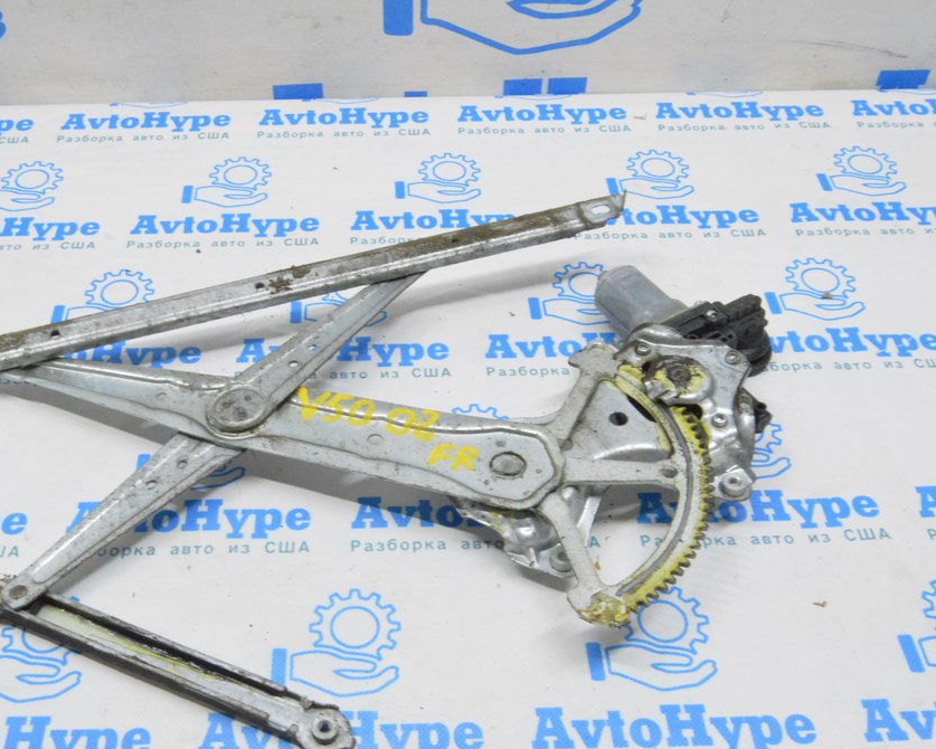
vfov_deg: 37.7
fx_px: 1097
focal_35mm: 40
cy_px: 375
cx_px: 368
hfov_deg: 45.9
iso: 6400
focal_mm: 23
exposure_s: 1/20
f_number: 20
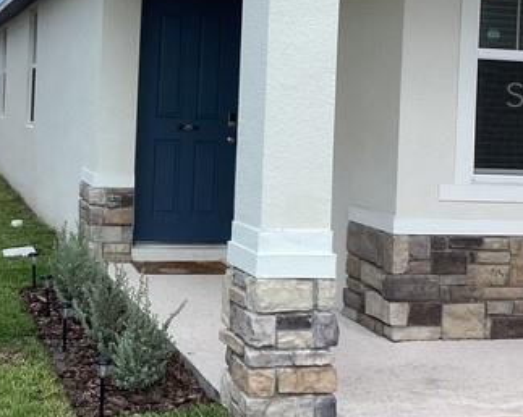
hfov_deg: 31.0
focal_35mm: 60
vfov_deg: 25.0
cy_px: 94
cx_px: 141
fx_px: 928
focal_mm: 3.3
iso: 25
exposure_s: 1/959
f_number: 2.4
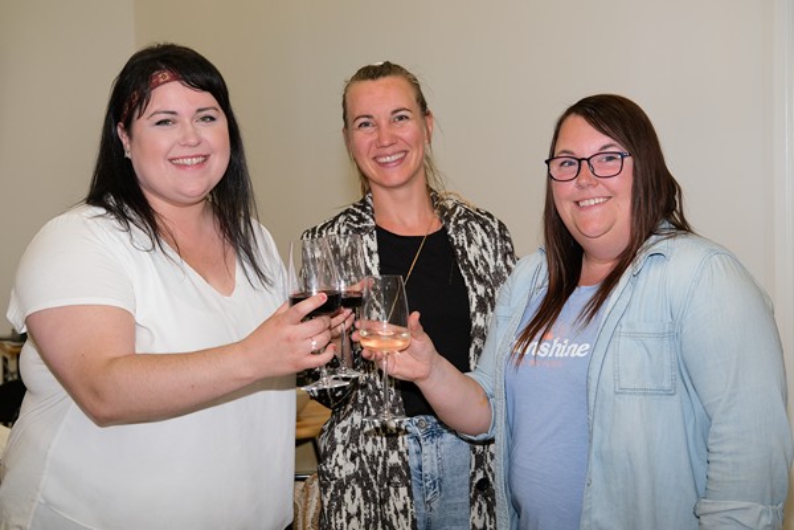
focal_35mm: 53
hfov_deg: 37.5
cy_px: 265
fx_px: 1169
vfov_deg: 25.5
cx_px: 397
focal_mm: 35
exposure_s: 1/125
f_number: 4
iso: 400
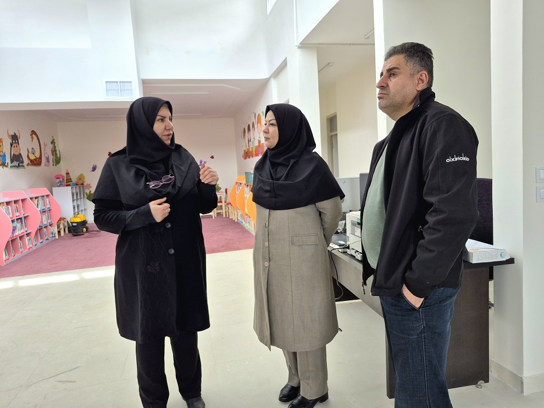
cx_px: 272
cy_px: 204
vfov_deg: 58.9
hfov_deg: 73.9
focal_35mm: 23
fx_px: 362
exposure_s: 1/182
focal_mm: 5.4
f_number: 1.8
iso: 40
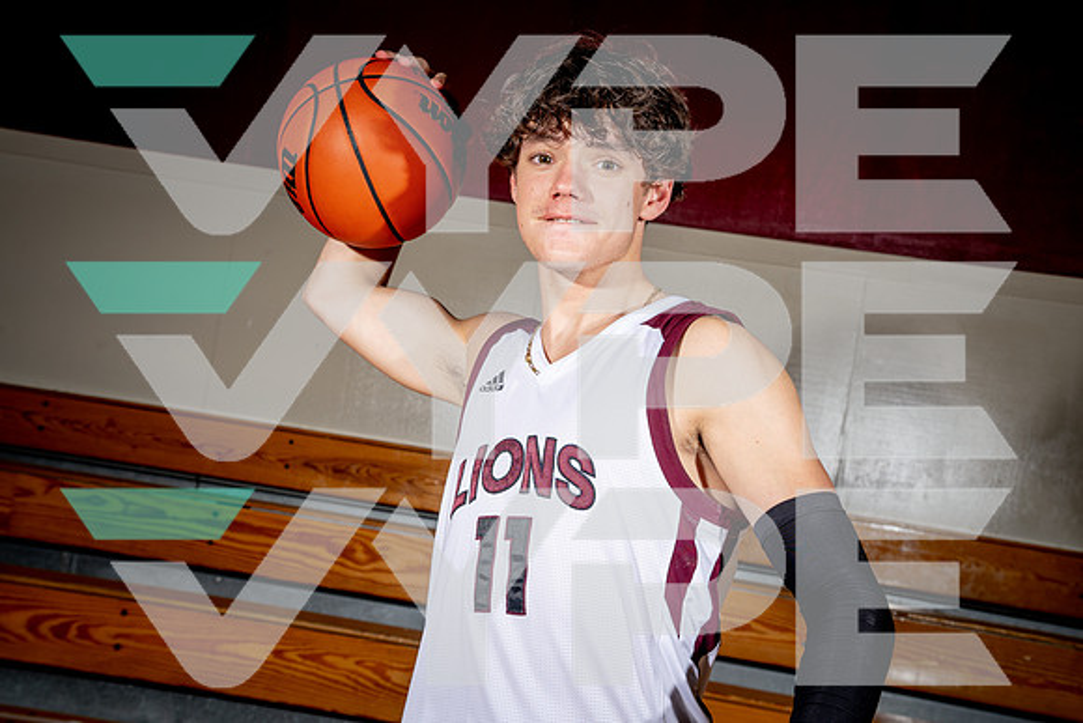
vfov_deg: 29.3
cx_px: 542
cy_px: 362
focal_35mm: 46
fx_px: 1384
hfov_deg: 42.7
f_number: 8
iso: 100
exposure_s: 1/250
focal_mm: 46
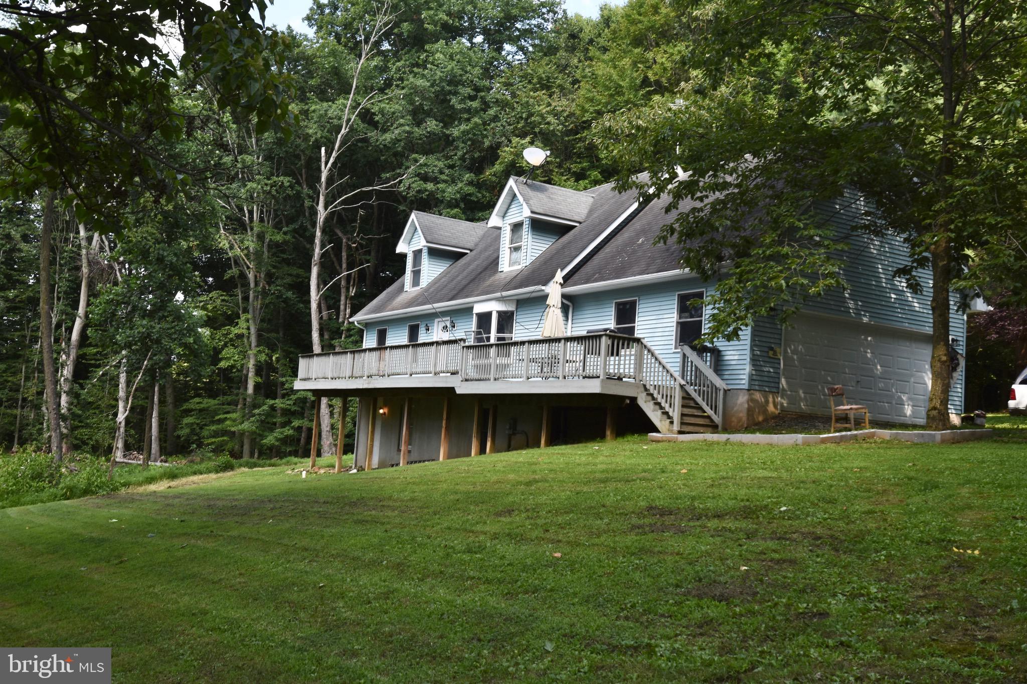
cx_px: 514
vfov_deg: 36.9
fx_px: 1027
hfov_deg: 53.1
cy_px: 342
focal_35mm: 36
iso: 100
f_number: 11
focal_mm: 24
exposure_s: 1/60
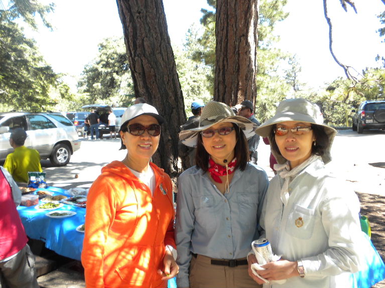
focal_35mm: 37
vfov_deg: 38.7
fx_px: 411
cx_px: 192
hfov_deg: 50.1
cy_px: 144
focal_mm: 6.6
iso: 64
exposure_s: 1/78.5
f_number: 3.5
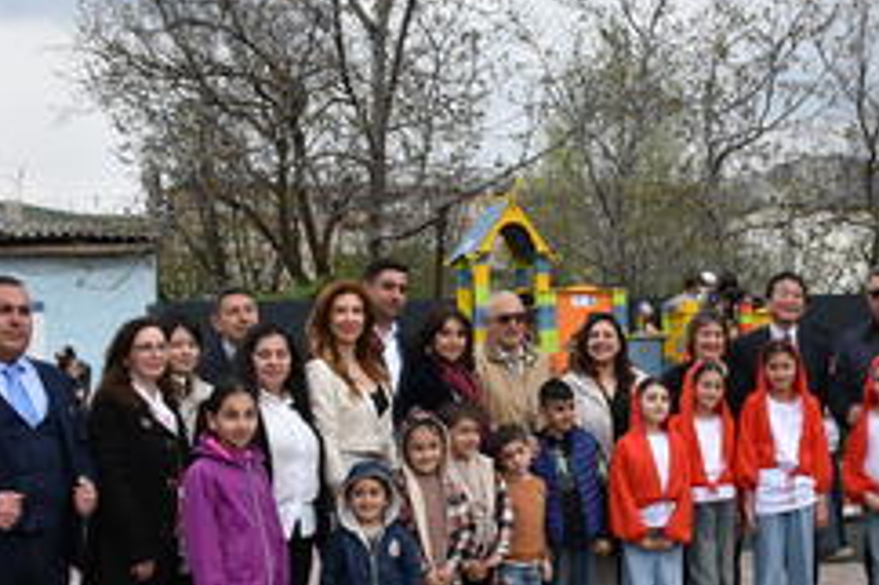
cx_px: 625
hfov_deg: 38.9
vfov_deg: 26.9
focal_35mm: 50
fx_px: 1220
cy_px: 372
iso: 500
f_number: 8
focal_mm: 18
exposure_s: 1/500
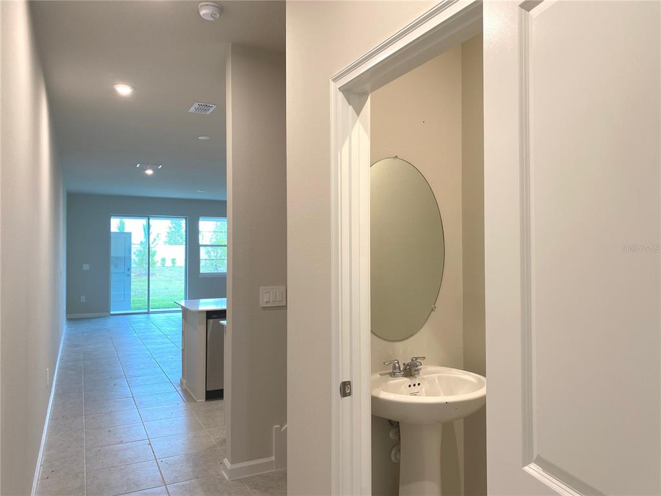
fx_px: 496
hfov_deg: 67.3
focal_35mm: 26
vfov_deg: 53.1
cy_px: 248
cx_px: 330
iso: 100
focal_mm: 4.25
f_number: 1.8
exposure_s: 1/120
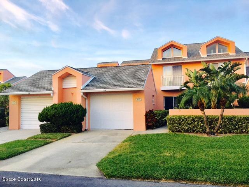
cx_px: 124
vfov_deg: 48.2
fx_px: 209
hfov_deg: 61.7
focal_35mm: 29
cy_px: 94
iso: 25
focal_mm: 4.15
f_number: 2.2
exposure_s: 1/40
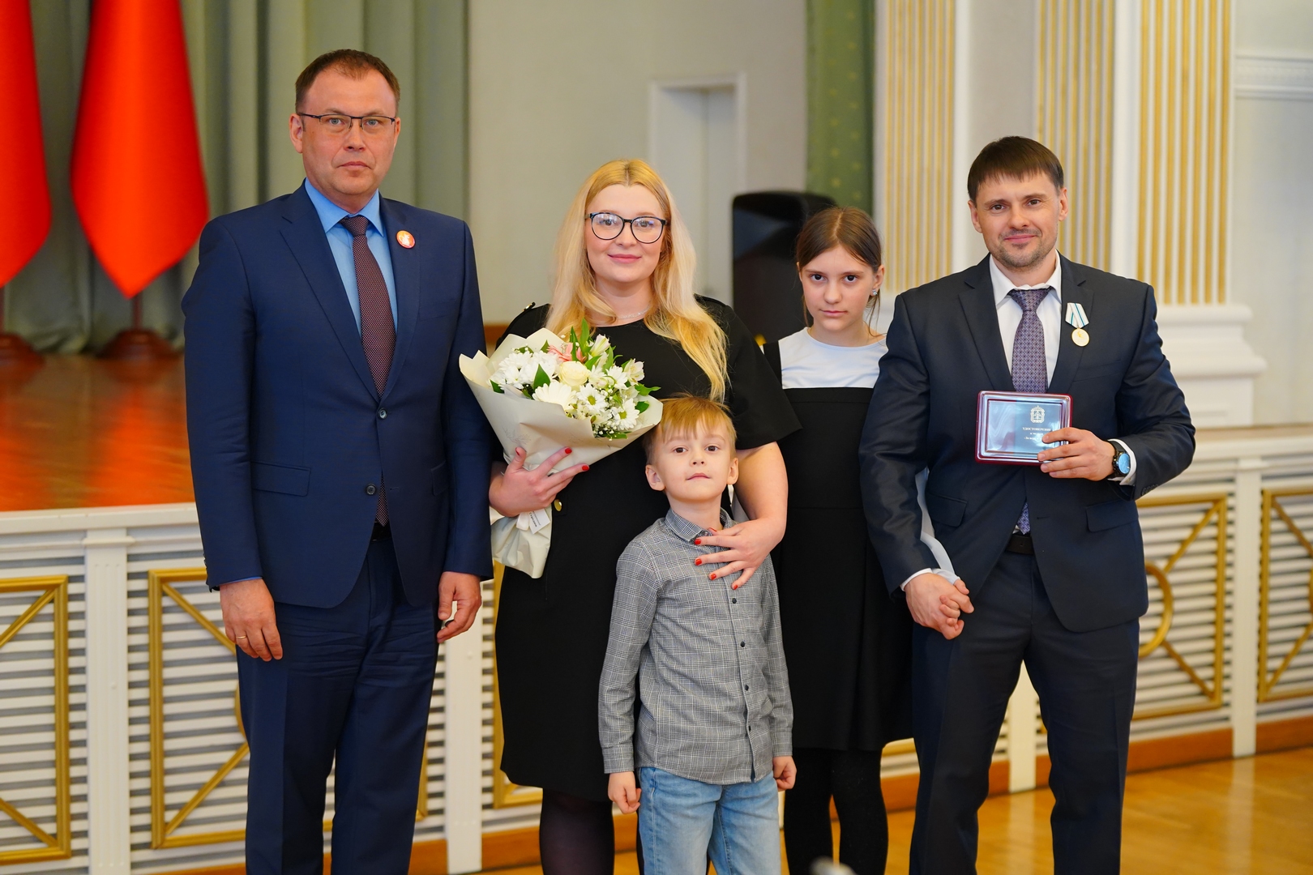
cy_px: 438
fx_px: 2954
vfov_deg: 16.9
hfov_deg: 25.1
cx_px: 656
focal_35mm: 81
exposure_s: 1/250
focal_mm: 81
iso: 3200
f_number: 2.8
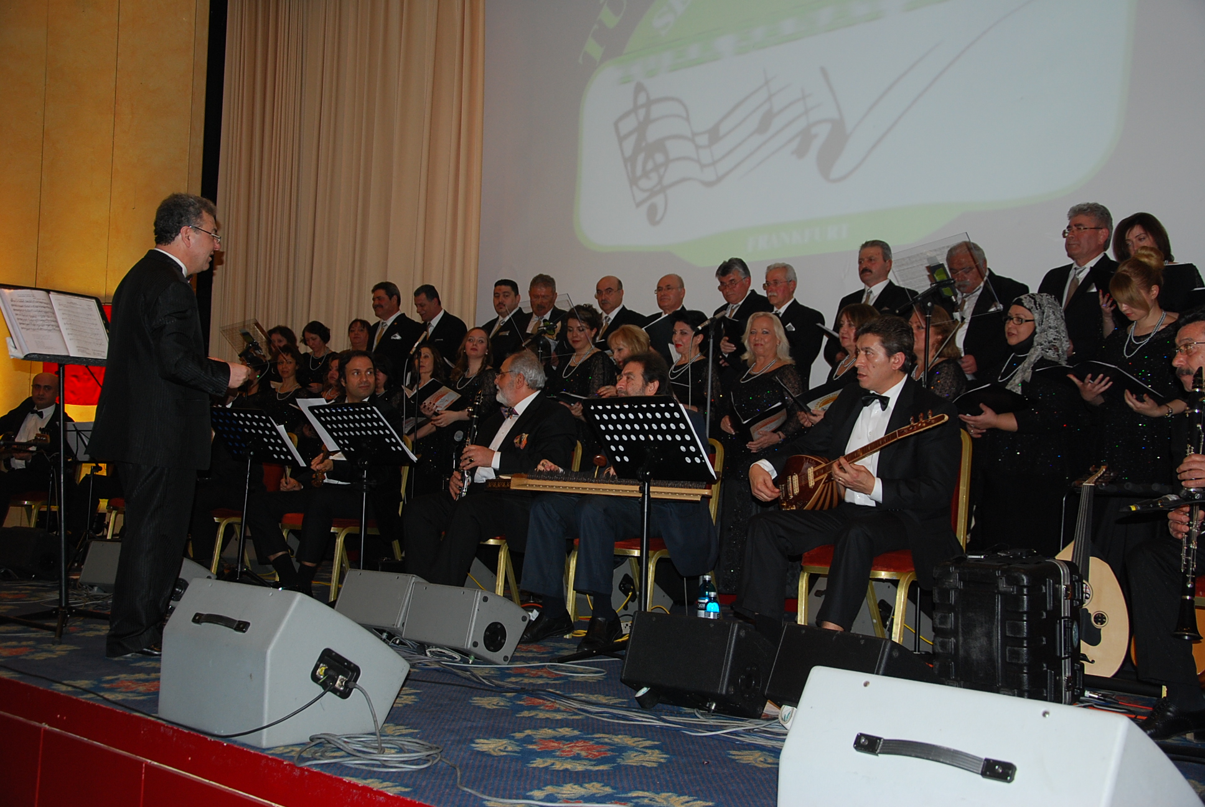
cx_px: 602
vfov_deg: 34.3
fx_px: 1307
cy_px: 404
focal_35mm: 39
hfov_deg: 49.5
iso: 360
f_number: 4
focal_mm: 26
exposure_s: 1/60
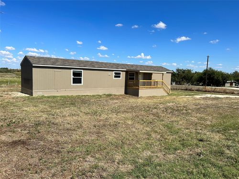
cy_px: 90
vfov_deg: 53.1
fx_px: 180
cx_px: 120
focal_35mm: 26
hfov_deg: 67.3
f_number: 1.5
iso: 50
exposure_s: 1/5882
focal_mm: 5.7
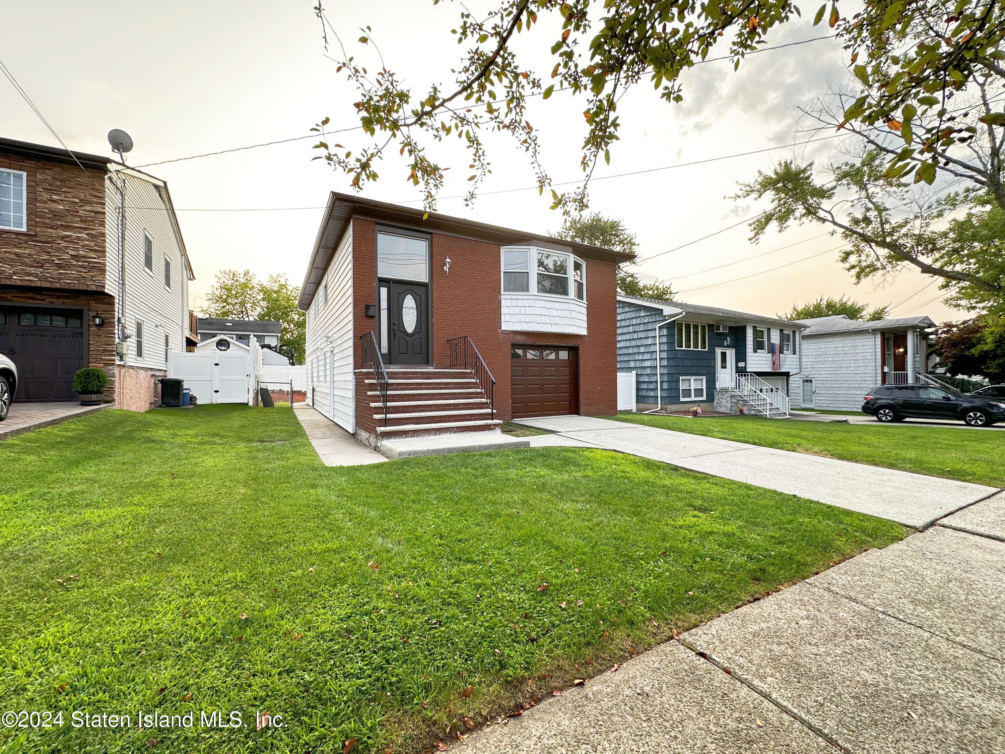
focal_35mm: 14
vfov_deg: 85.7
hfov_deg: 102.1
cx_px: 502
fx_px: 406
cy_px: 377
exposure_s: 1/132
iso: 40
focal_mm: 2.22
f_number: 2.2
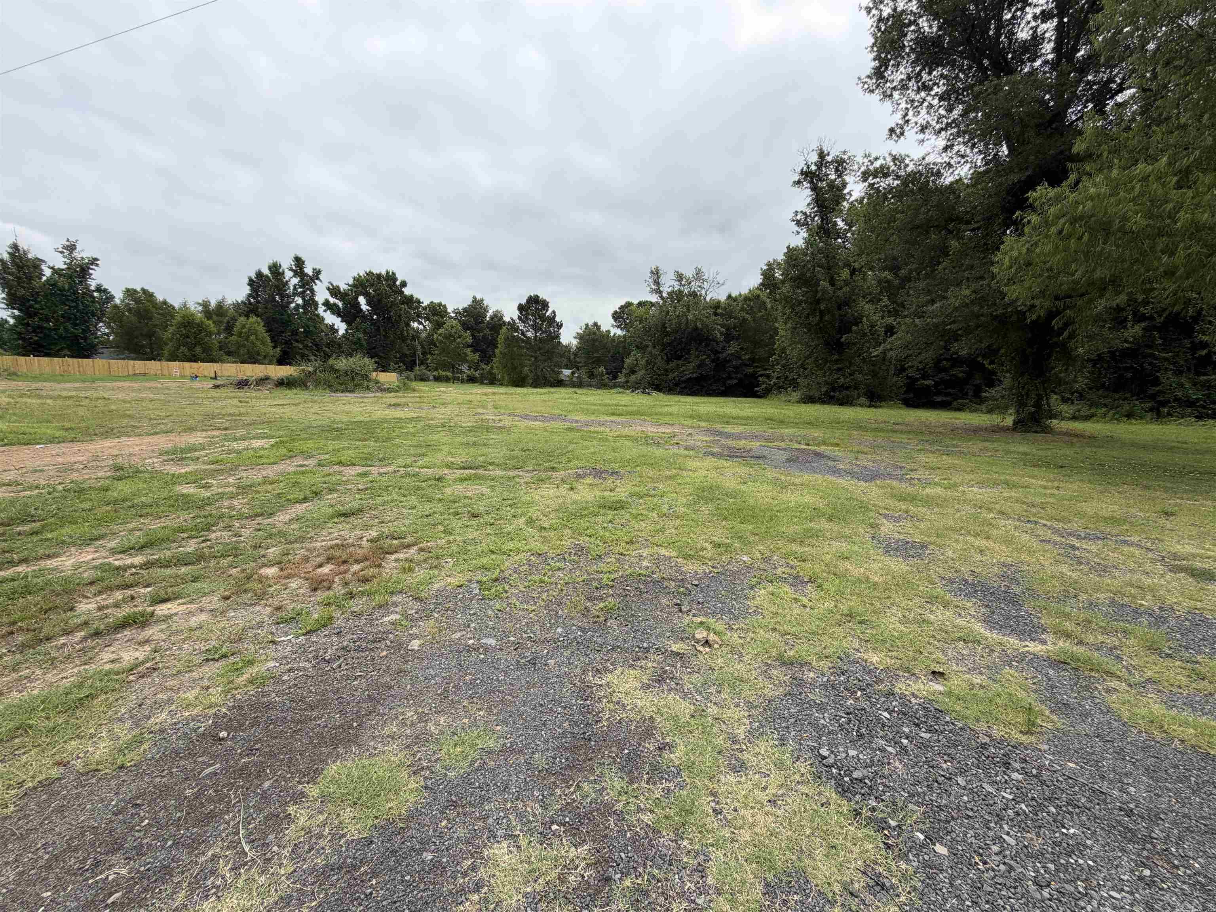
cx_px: 608
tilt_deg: -8.1
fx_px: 492
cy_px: 456
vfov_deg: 85.7
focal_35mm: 14
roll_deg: -2.1
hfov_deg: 102.1
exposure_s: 1/901
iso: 20
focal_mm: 2.22
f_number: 2.2
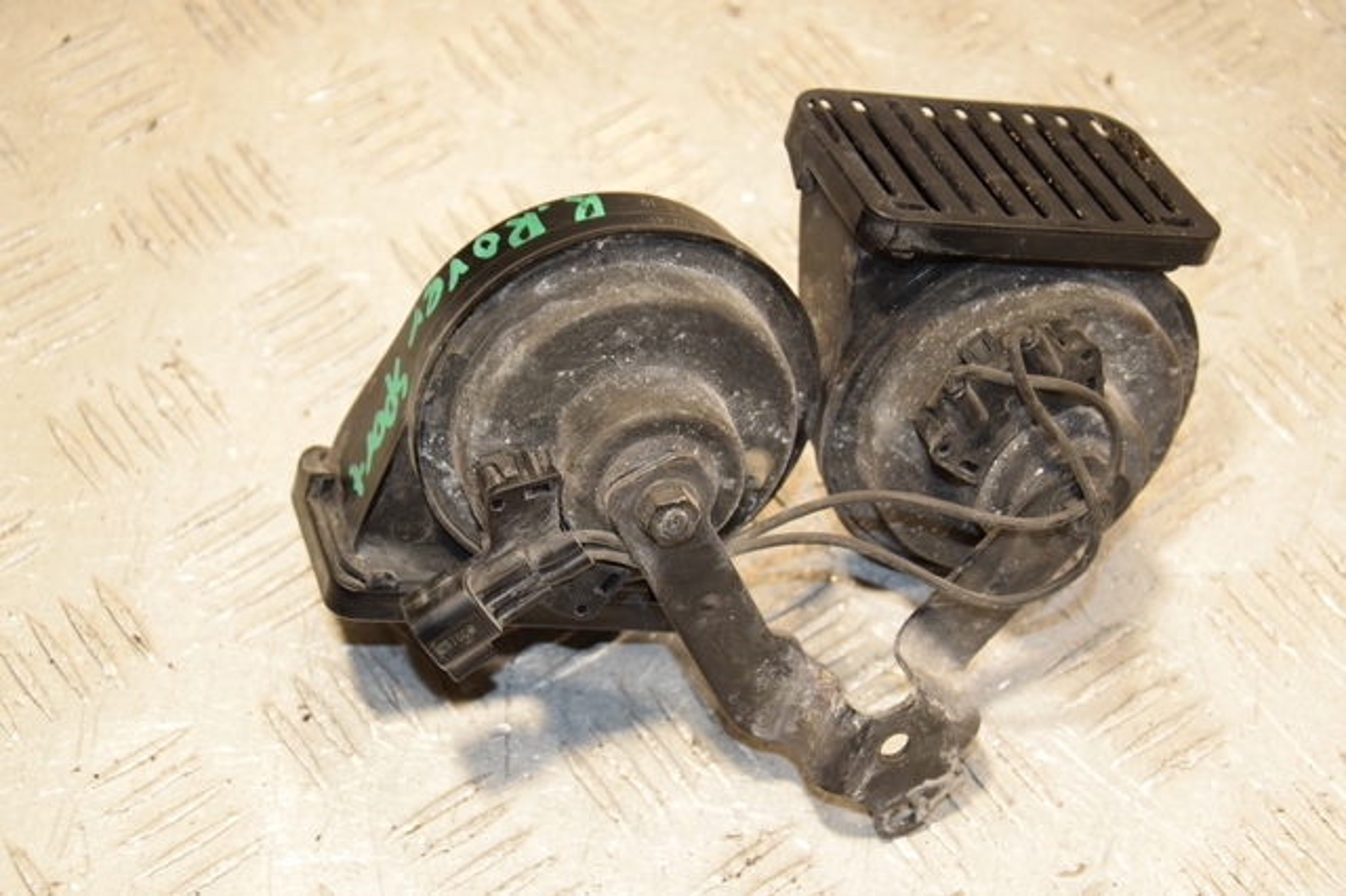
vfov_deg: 15.7
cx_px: 673
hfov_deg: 23.4
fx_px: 3251
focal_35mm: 87
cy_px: 448
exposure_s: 1/200
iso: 800
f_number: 6.3
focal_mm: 58
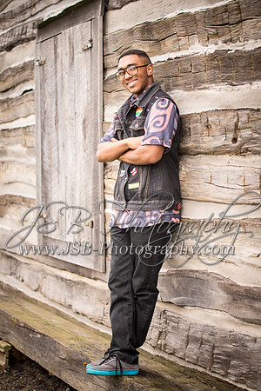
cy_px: 196
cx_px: 130
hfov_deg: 19.5
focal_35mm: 70
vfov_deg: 28.8
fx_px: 761
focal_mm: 70
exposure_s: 1/50
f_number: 2.8
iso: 200
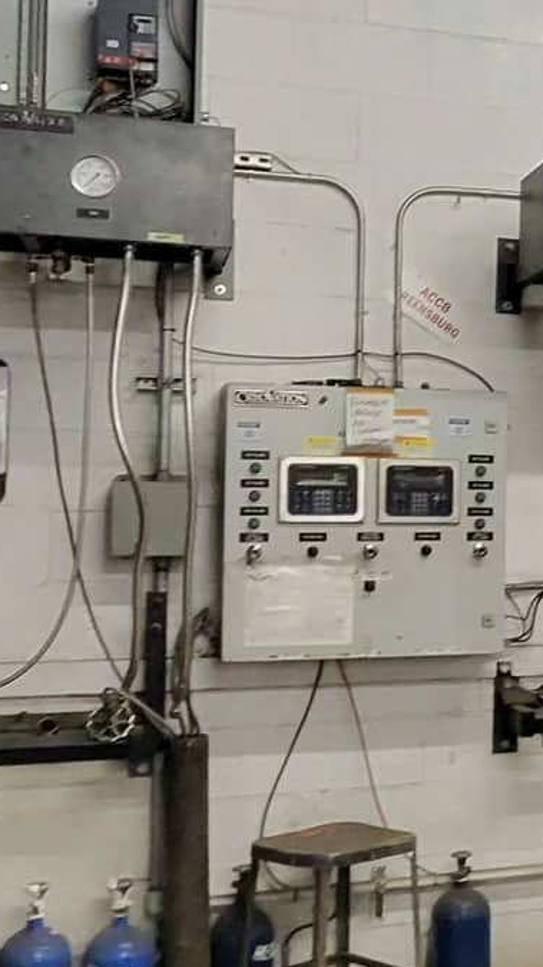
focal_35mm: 43
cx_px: 897
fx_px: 1102
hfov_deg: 21.3
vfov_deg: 47.4
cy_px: 458
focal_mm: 2.24
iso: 303
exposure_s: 1/59.9
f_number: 2.2
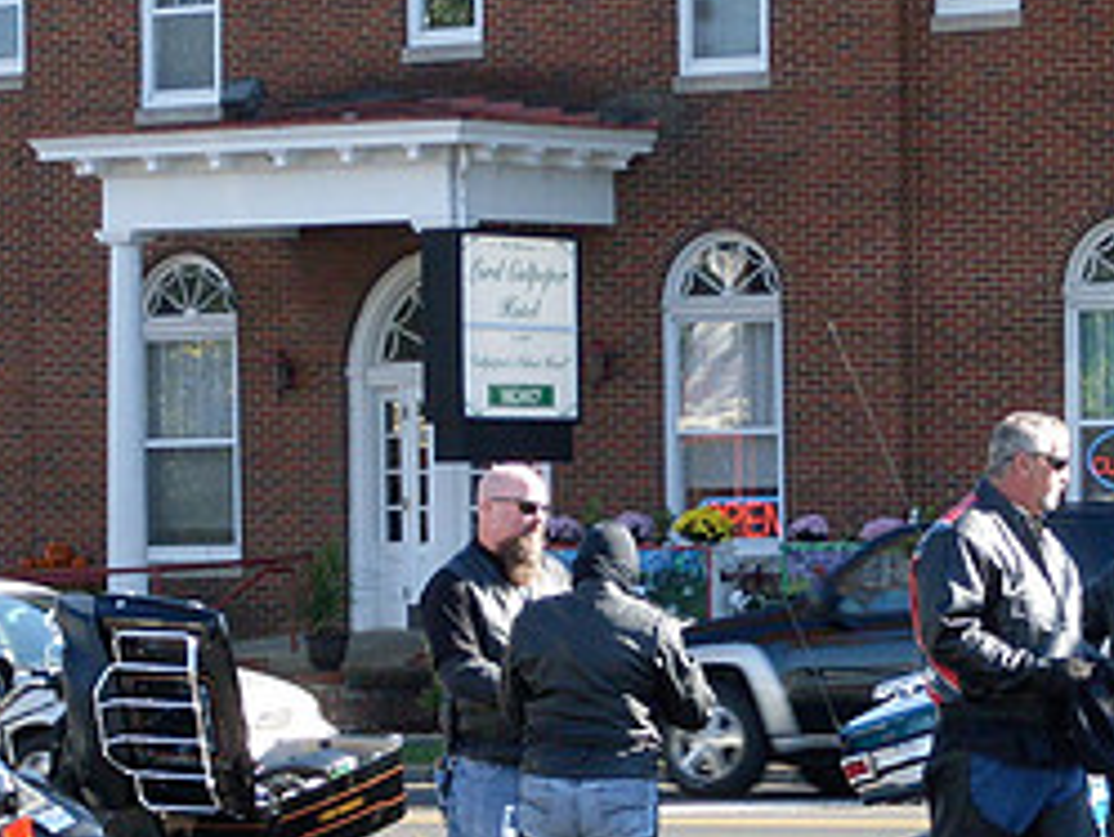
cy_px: 365
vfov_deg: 6.9
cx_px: 837
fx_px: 6890
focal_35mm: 214
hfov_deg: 9.2
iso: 80
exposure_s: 1/125
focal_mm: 15.3
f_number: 4.4
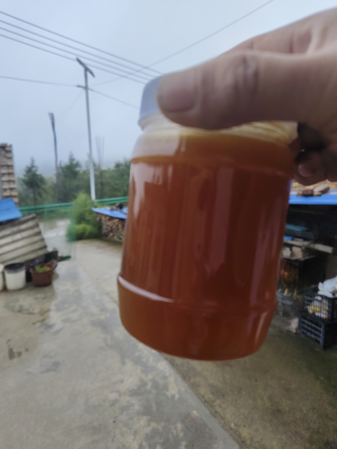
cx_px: 168
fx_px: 312
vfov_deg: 71.6
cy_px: 224
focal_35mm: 24
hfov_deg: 56.8
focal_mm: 5.56
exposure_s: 1/126
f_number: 1.88
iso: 120
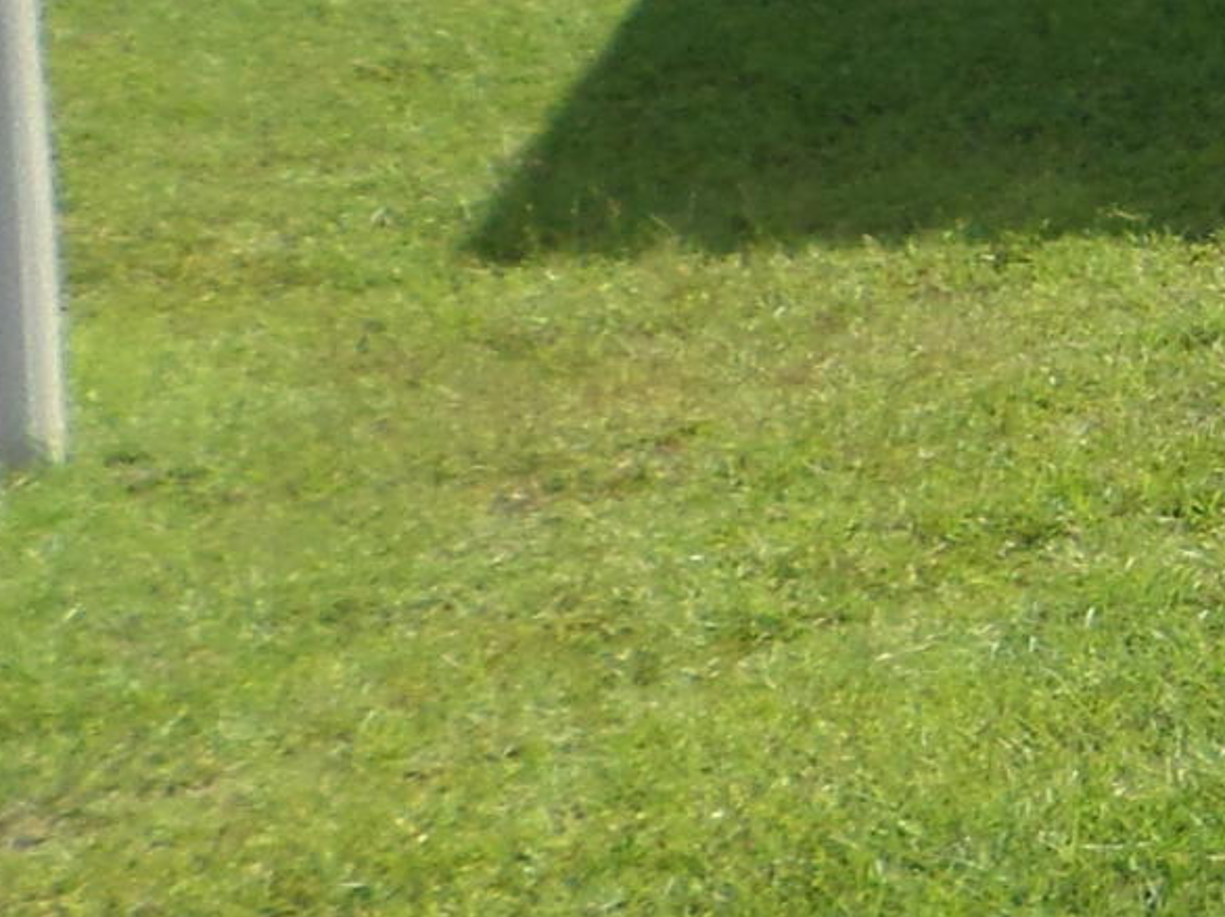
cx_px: 3121
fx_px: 4528
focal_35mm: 128
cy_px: 127
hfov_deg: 11.9
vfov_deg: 11.5
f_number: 2.5
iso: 80
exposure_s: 1/1500
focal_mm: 4.5
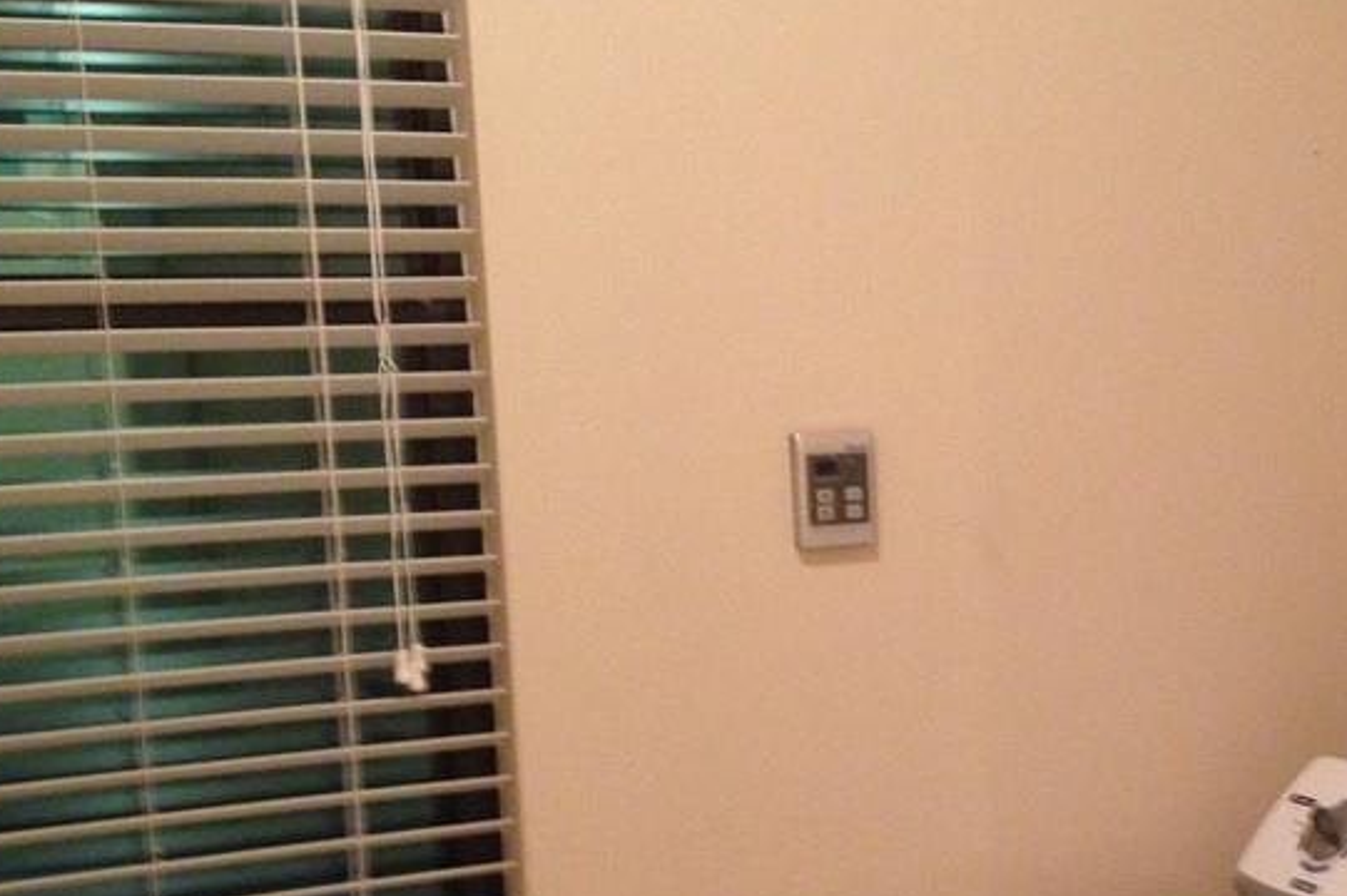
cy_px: 732
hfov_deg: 30.5
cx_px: 998
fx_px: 2431
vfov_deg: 20.6
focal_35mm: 65
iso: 250
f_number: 2.4
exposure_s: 1/20
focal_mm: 4.12
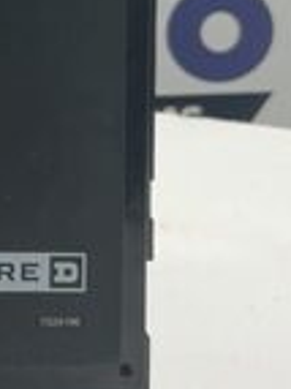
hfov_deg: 8.6
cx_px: -305
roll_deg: +0.4
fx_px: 1819
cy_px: -109
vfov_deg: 11.9
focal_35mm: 162
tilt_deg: -6.8
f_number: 1.8
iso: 25
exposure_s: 1/120
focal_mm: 3
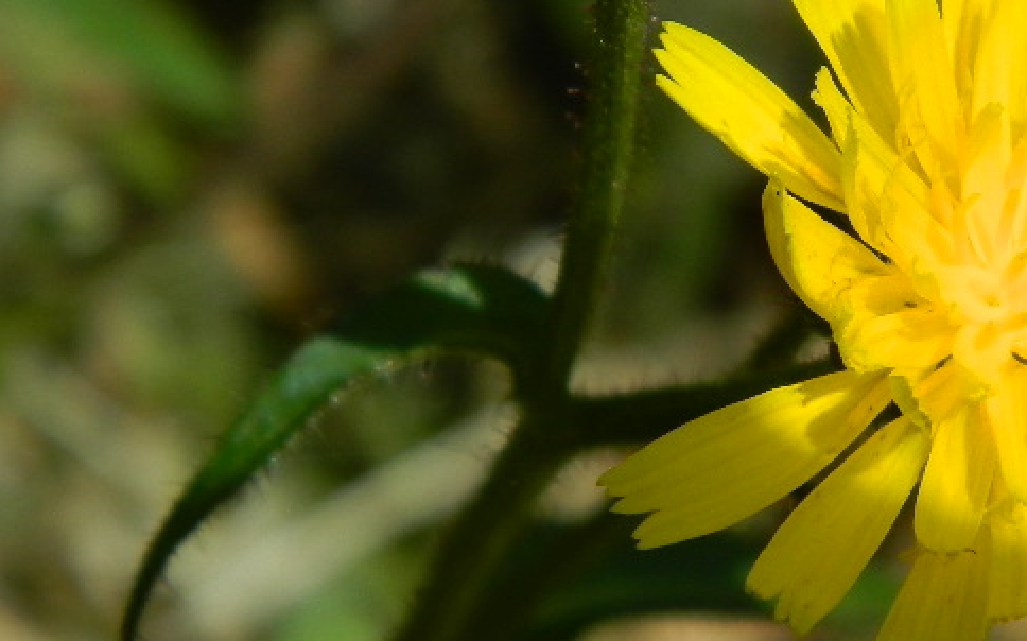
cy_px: 155
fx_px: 6462
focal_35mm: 231
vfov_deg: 5.7
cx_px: 762
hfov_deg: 9.1
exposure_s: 1/800
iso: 80
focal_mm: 18.6
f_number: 4.5
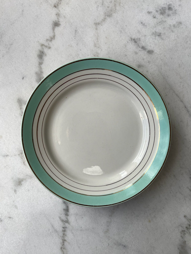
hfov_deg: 53.1
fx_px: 191
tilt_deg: -88.6
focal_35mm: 26
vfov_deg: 67.3
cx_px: 96
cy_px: 127
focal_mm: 5.7
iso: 50
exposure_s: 1/1029
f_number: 1.5
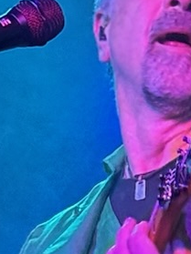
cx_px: 341
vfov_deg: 5.5
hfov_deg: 4.2
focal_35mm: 352
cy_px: 580
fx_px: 2592
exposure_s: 1/40
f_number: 1.78
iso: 320
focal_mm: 6.76
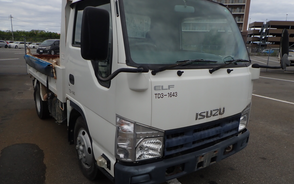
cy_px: 97
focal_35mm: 27
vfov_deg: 46.0
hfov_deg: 68.4
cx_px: 147
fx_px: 216
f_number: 8
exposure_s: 1/250
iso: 100
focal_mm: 4.5
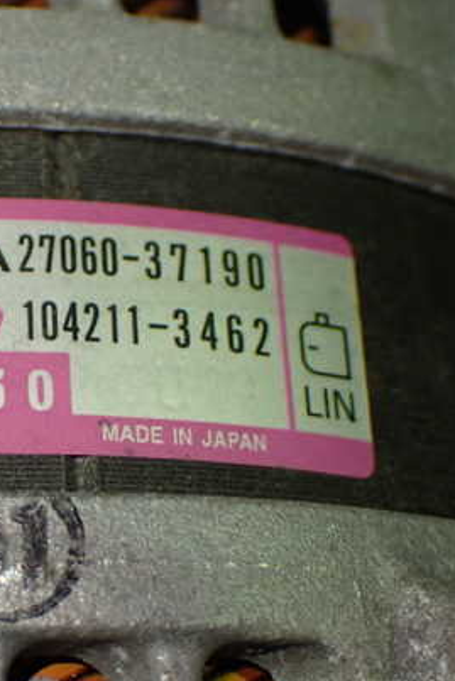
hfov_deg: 14.1
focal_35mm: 96
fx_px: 1818
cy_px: 363
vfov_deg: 21.2
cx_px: 63
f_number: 3.6
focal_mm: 11.09
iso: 800
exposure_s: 1/125
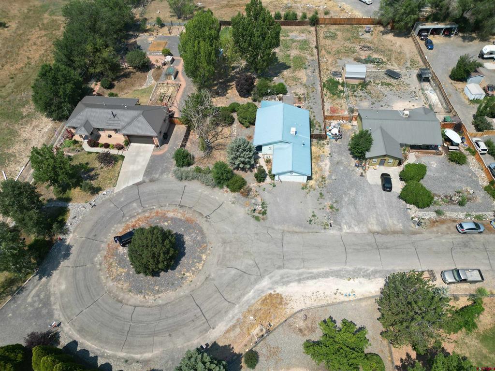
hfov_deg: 71.6
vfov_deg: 56.8
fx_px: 343
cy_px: 186
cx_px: 248
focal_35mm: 24
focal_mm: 6.72
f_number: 1.7
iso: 110
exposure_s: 1/2500
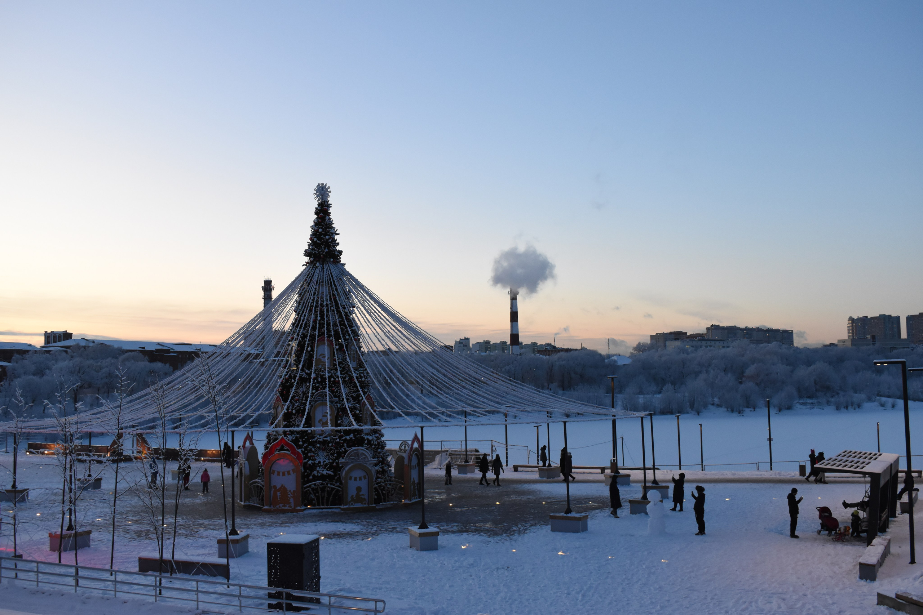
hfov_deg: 51.3
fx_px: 961
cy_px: 308
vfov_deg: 35.5
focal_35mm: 38
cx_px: 462
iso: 1600
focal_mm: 25
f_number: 7.1
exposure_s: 1/125
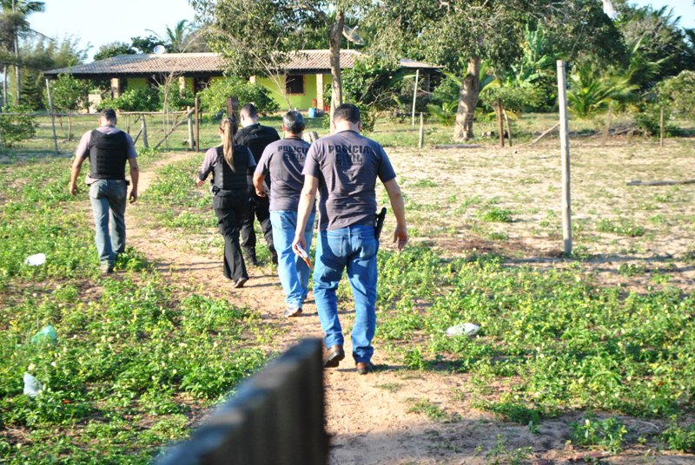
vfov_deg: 16.6
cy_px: 232
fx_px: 1595
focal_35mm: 82
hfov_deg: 24.6
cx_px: 348
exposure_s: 1/400
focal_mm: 55
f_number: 5.6
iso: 500
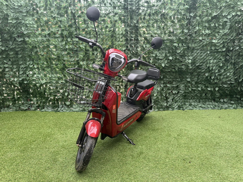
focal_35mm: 24
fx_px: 168
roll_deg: +0.4
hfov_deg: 71.6
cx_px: 122
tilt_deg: -11.1
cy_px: 91
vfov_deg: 56.8
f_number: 1.78
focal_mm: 6.86
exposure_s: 1/564
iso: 80
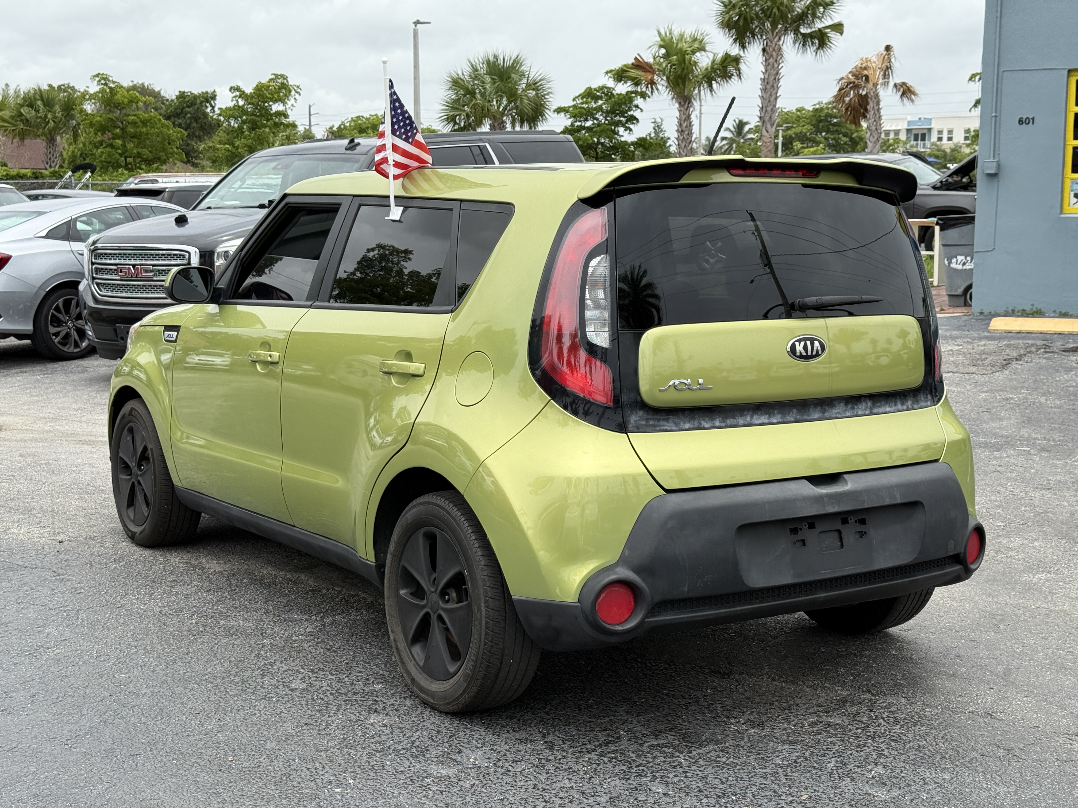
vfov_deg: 30.3
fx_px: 1495
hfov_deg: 39.7
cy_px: 404
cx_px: 539
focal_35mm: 48
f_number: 1.78
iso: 64
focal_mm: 6.76
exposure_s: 1/3378
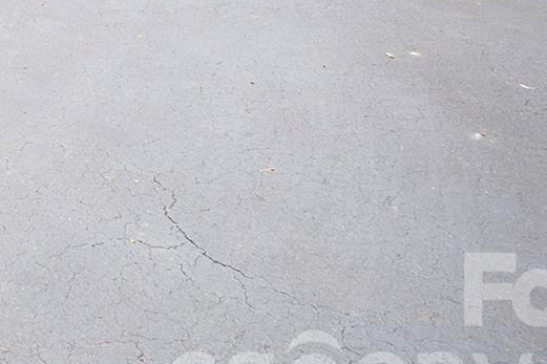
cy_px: -255
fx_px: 835
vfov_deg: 19.6
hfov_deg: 26.3
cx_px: -276
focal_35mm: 55
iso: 160
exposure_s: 1/60
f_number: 8
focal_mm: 14
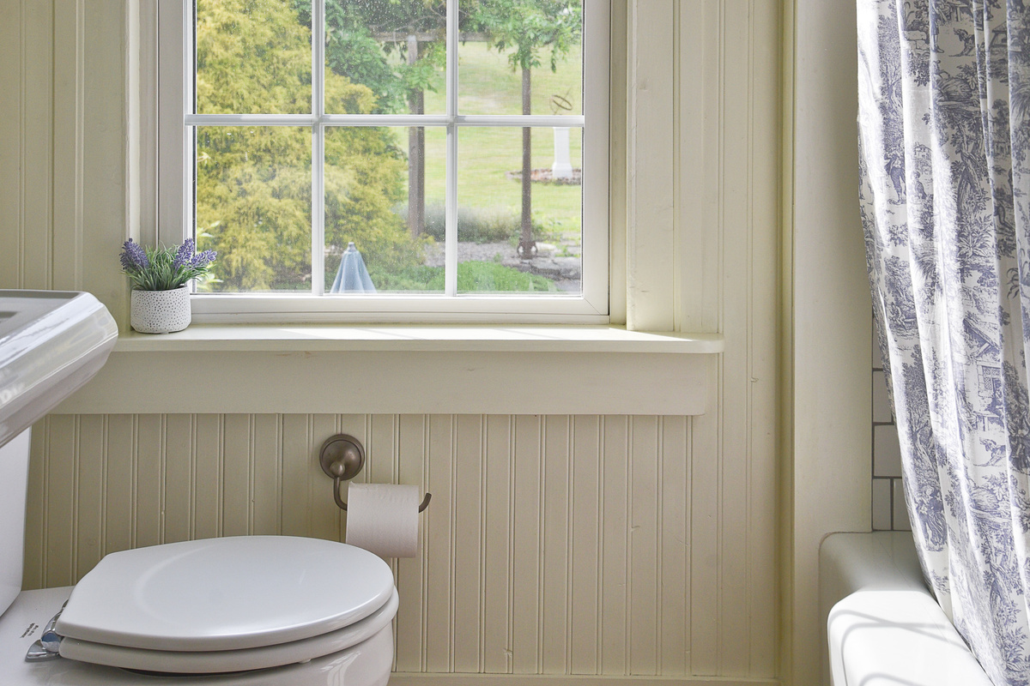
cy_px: 343
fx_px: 1030
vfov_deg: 36.9
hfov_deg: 53.1
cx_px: 515
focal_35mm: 36
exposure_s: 1/250
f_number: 8
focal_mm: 36
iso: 320
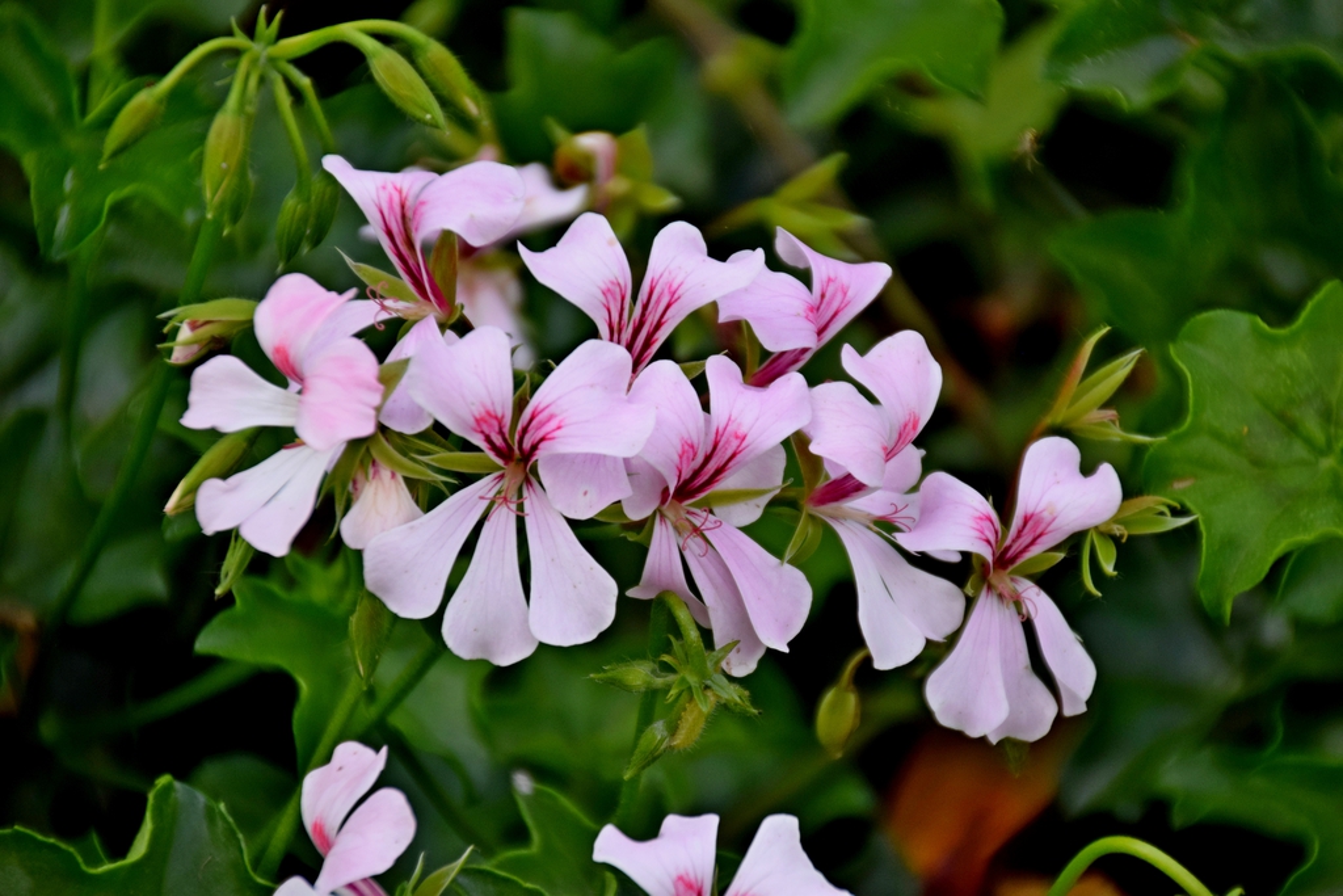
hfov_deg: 5.1
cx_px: 672
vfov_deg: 3.4
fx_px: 15110
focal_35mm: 405
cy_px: 448
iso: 400
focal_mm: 270
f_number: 6.3
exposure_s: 1/500
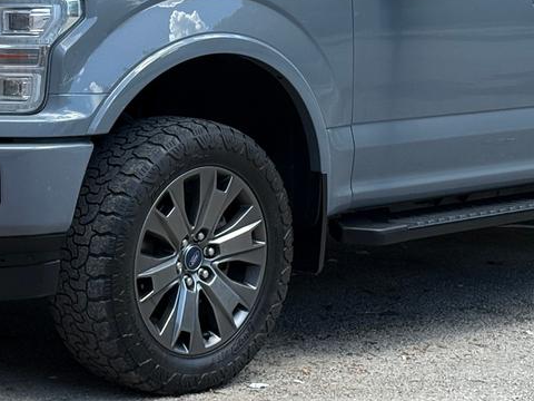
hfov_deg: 15.4
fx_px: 1975
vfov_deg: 11.4
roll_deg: -0.4
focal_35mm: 128
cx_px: 267
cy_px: -61
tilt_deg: +0.2
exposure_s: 1/1116
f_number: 1.78
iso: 80
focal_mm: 6.76
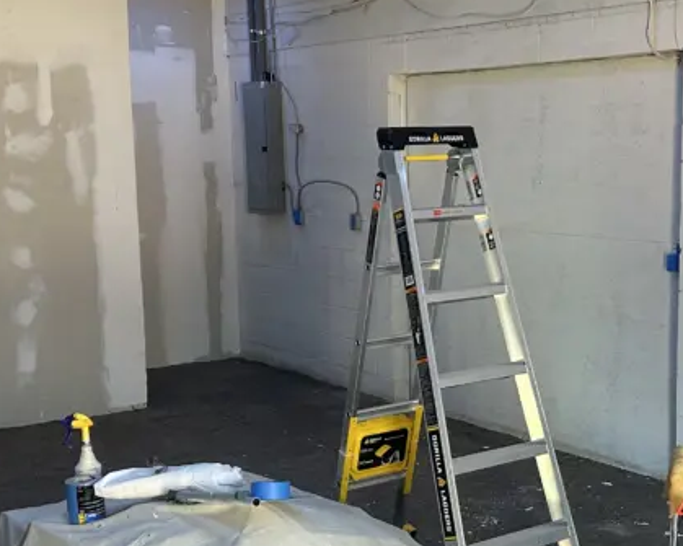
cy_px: 336
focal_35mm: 62
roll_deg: +0.1
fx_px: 1253
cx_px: 412
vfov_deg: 24.5
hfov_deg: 30.4
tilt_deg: -10.0
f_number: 1.5
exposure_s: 1/62
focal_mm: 5.7
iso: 125
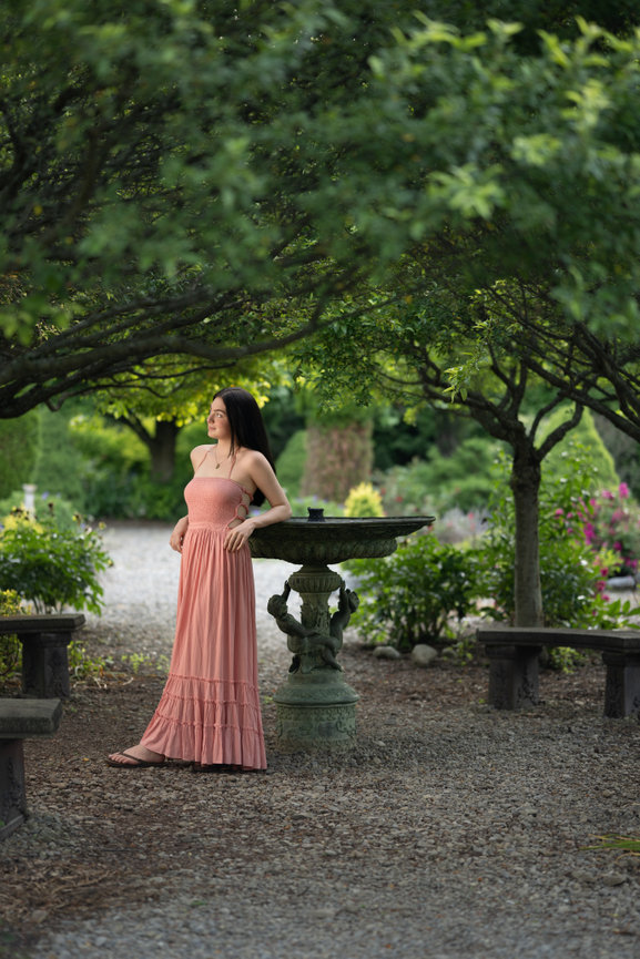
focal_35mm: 85
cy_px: 480
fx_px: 2266
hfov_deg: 16.1
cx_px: 320
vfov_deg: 23.9
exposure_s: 1/160
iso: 125
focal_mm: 85
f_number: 2
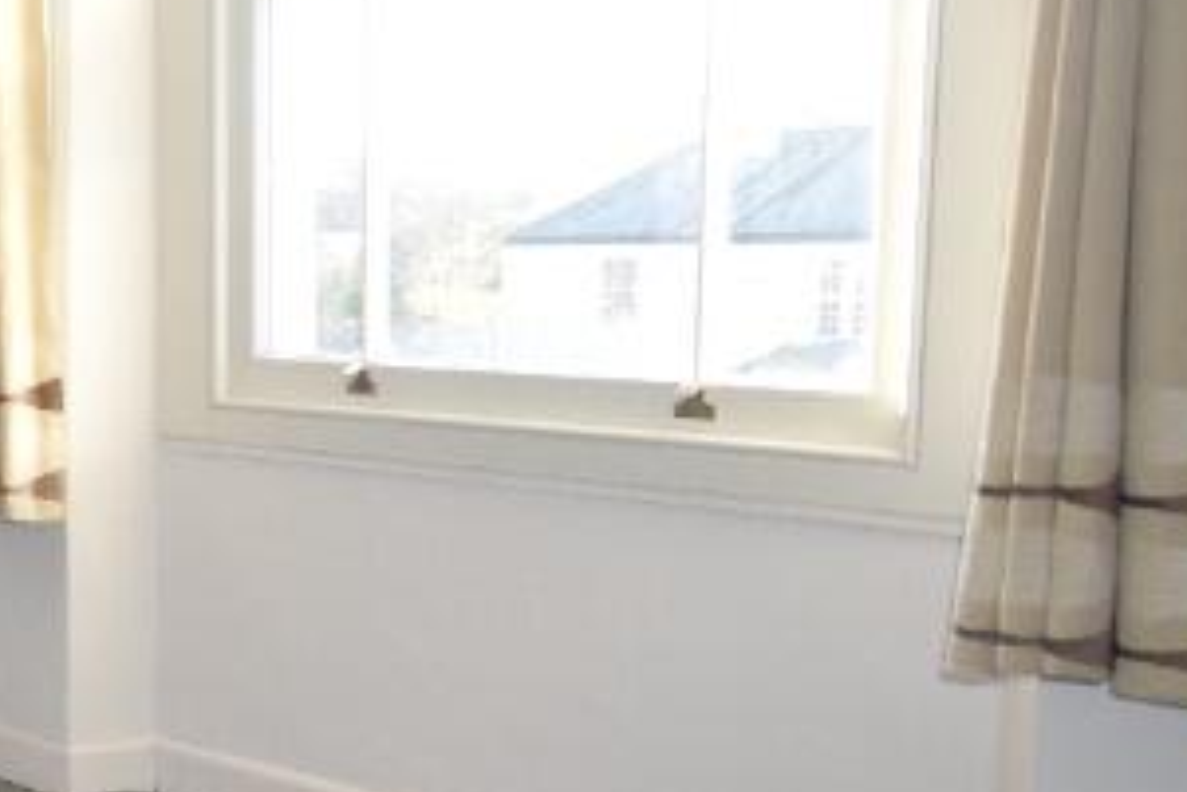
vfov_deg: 26.5
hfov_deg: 32.6
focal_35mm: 51
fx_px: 1682
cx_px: -209
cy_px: 463
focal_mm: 10
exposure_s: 1/125
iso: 800
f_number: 5.6
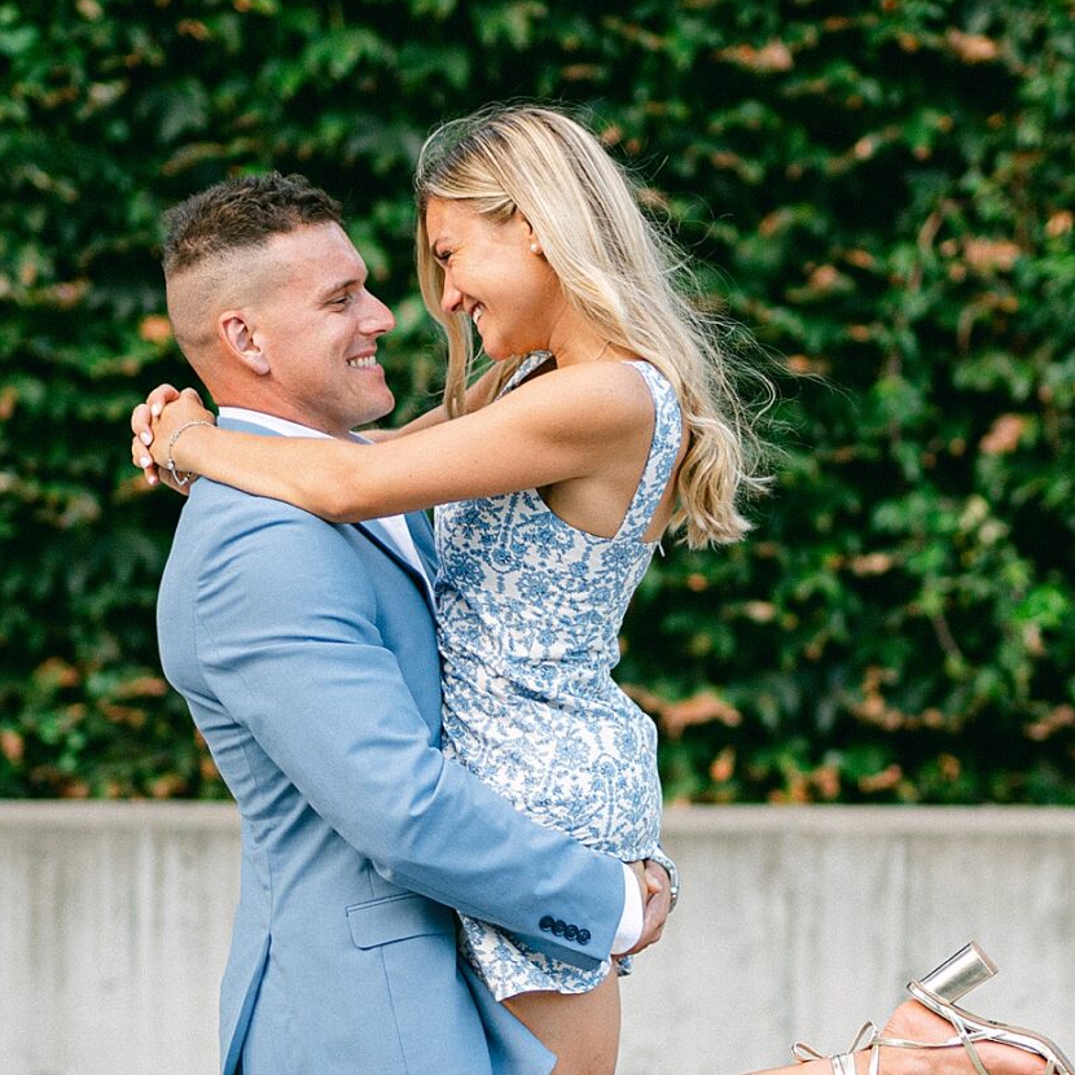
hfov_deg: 13.3
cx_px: 618
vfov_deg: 13.3
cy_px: 614
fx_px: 4603
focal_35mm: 131
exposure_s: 1/640
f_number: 1.6
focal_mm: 50
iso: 250
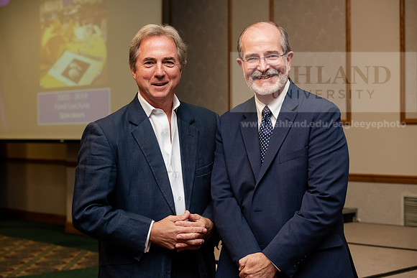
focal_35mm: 70
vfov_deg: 19.5
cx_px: 208
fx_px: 811
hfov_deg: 28.8
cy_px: 139
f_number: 5.6
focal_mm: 70
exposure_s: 1/200
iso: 1600
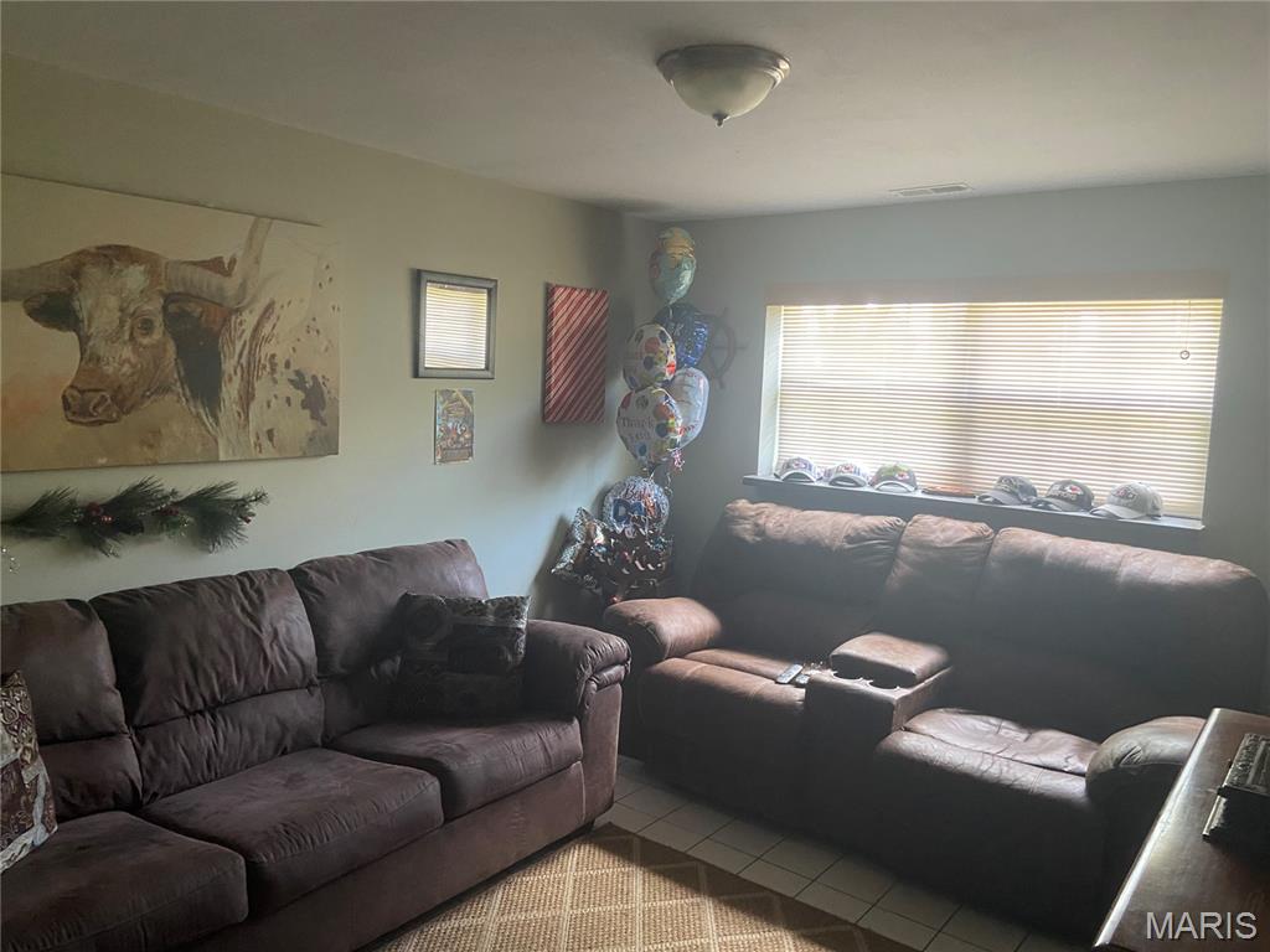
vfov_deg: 53.1
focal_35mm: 26
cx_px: 635
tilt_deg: -8.0
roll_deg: -3.1
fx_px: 954
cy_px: 476
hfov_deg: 67.3
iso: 320
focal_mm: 4.25
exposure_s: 1/60
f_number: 1.8
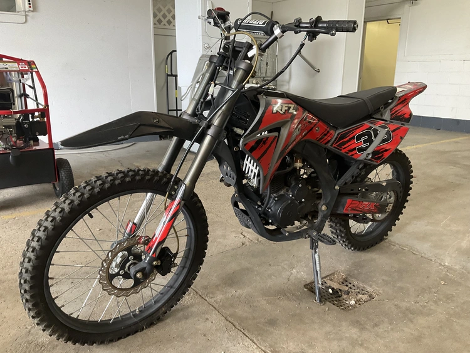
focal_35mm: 29
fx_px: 394
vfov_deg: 48.3
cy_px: 176
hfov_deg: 61.6
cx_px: 235
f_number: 1.8
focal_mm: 3
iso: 125
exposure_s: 1/60
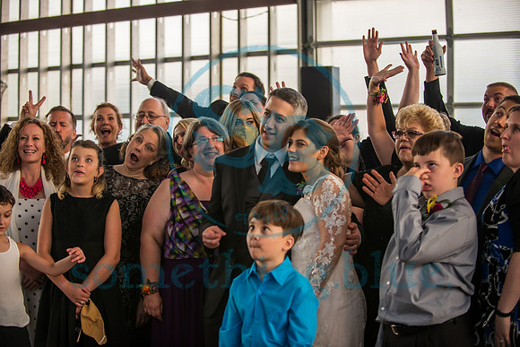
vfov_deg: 19.5
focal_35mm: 70
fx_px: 1011
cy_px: 174
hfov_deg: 28.8
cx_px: 260
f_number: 2.8
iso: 250
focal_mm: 70
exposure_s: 1/250
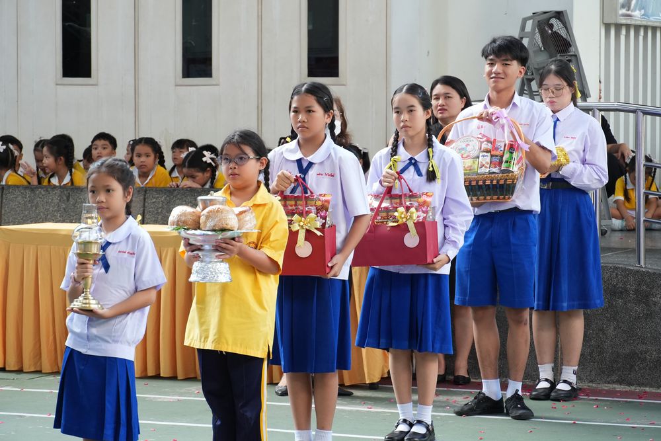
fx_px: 2424
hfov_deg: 15.5
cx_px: 330
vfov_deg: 10.4
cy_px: 220
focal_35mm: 132
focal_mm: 88
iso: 1000
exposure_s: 1/200
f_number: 5.6
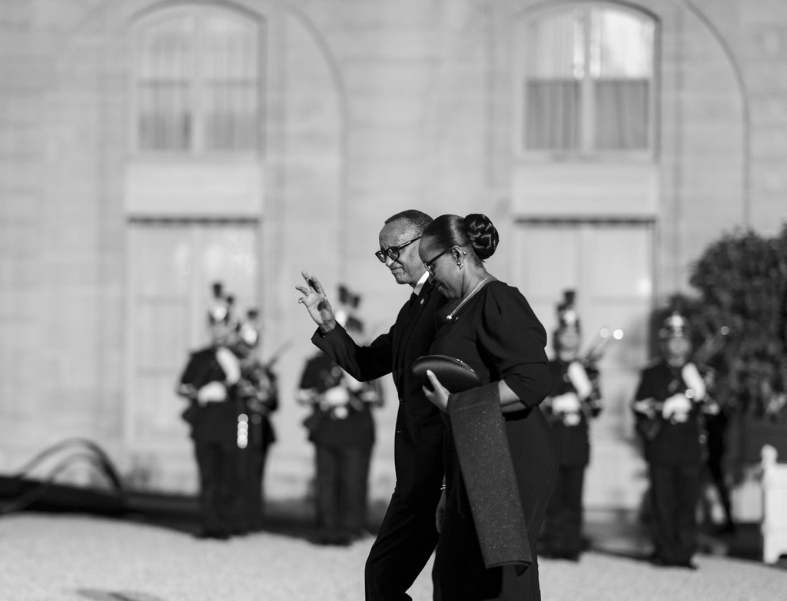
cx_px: 316
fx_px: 2545
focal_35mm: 111
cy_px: 341
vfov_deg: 13.5
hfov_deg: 17.6
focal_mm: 85
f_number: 1.4
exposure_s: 1/200
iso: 1600
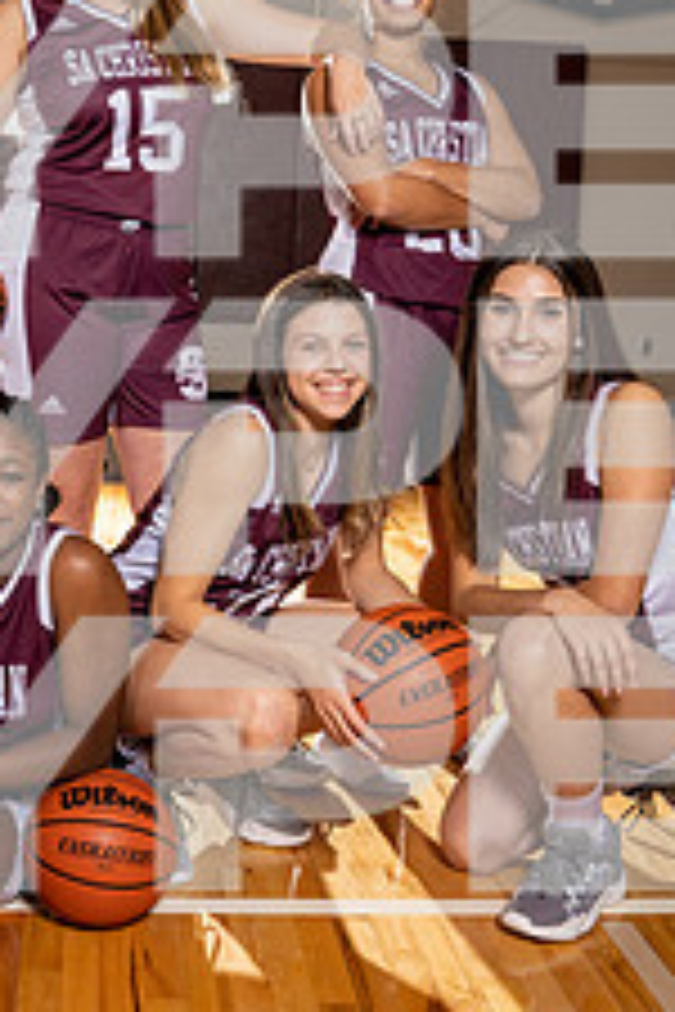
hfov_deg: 27.4
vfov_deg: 41.0
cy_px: 441
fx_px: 1350
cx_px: 112
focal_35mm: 48
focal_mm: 24
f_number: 8
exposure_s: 1/250
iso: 200
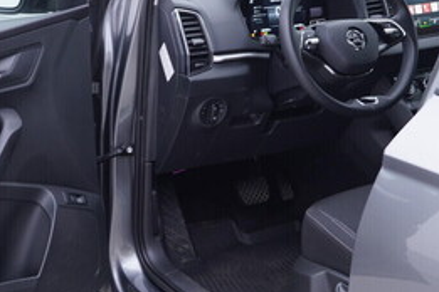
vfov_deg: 17.9
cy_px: 152
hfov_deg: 26.5
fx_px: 927
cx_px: 153
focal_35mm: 76
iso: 125
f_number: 2.8
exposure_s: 1/40
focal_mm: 24
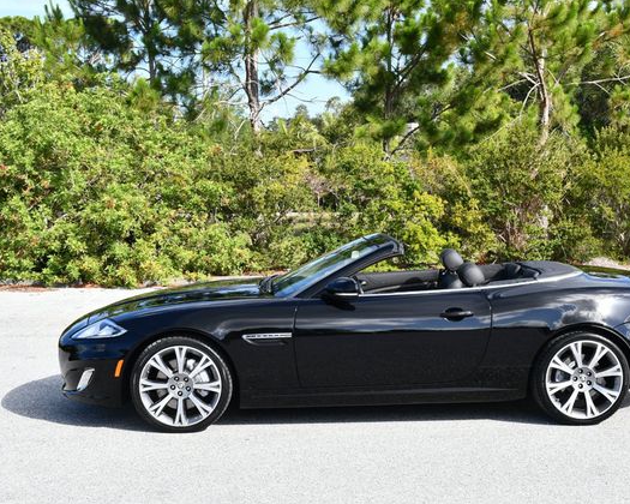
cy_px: 253
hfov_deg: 34.1
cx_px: 374
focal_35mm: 55
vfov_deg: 27.6
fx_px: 1026
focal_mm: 24
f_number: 8
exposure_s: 1/250
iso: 200
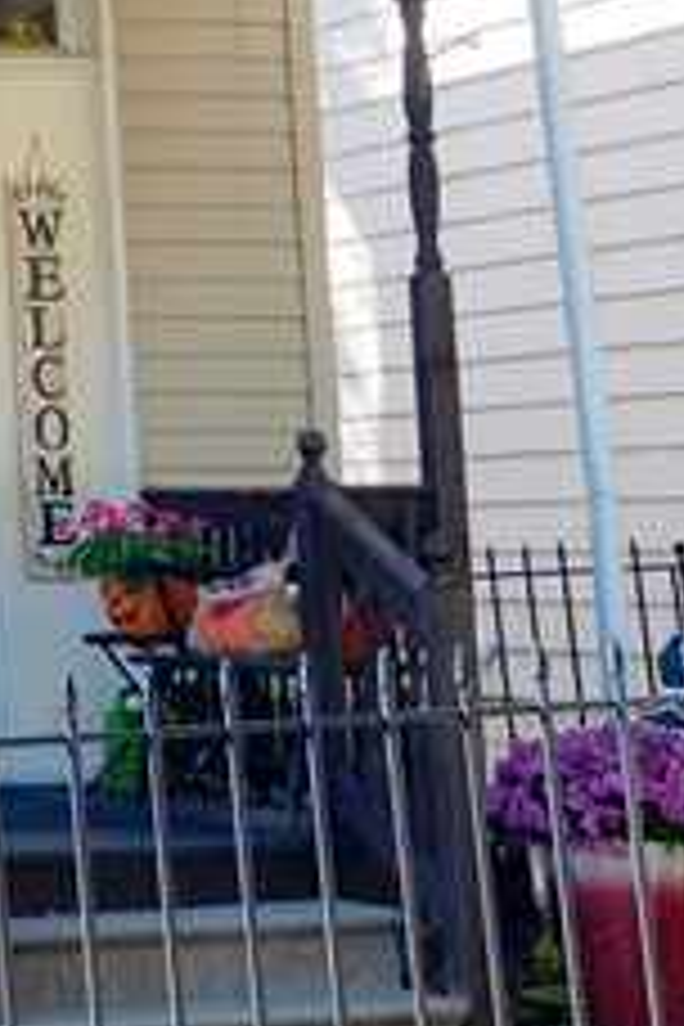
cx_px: -695
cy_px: -310
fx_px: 4075
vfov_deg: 13.8
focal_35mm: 143
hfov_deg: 9.0
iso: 200
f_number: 5.6
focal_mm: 30
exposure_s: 1/250
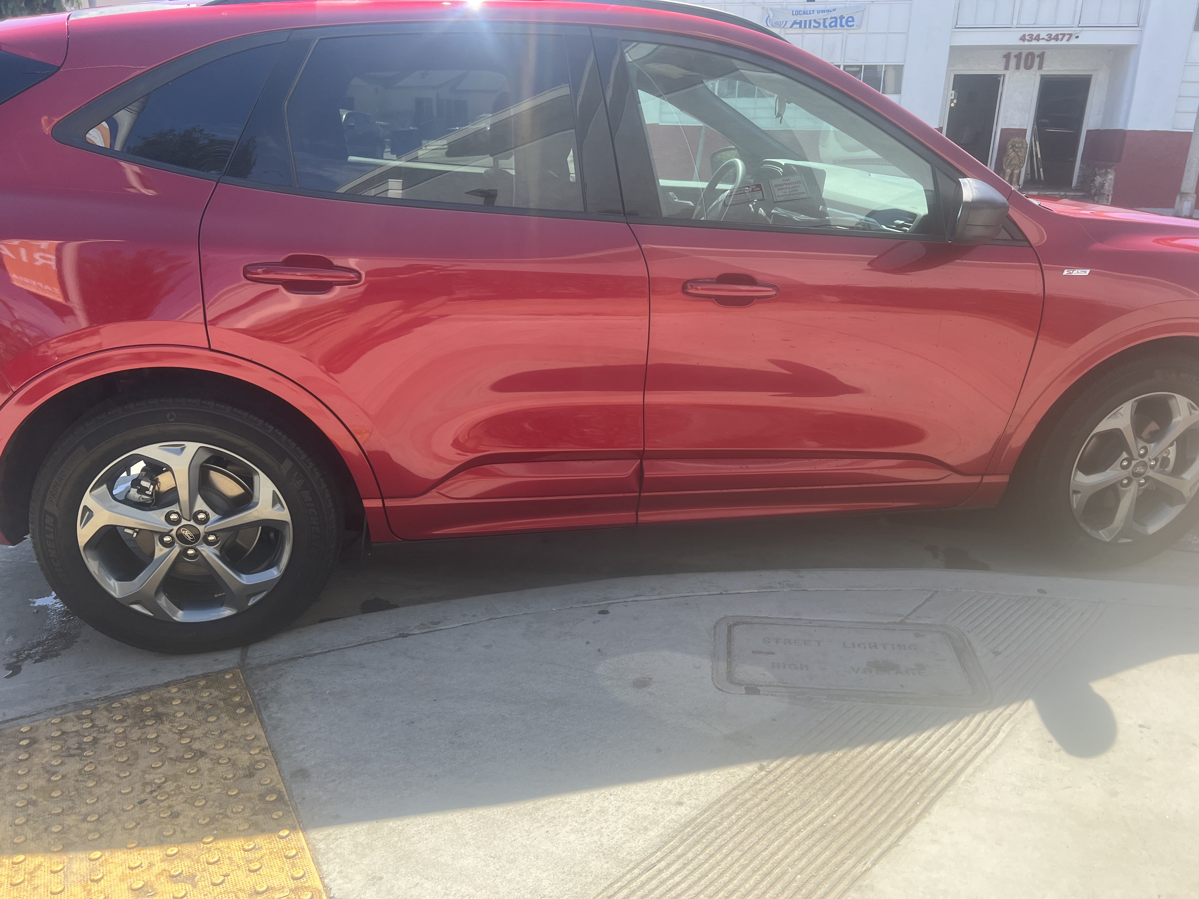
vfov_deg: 53.1
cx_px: 600
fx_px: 901
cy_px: 450
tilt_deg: -18.0
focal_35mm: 26
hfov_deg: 67.3
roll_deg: -0.2
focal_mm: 5.7
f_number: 1.5
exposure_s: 1/957
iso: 50
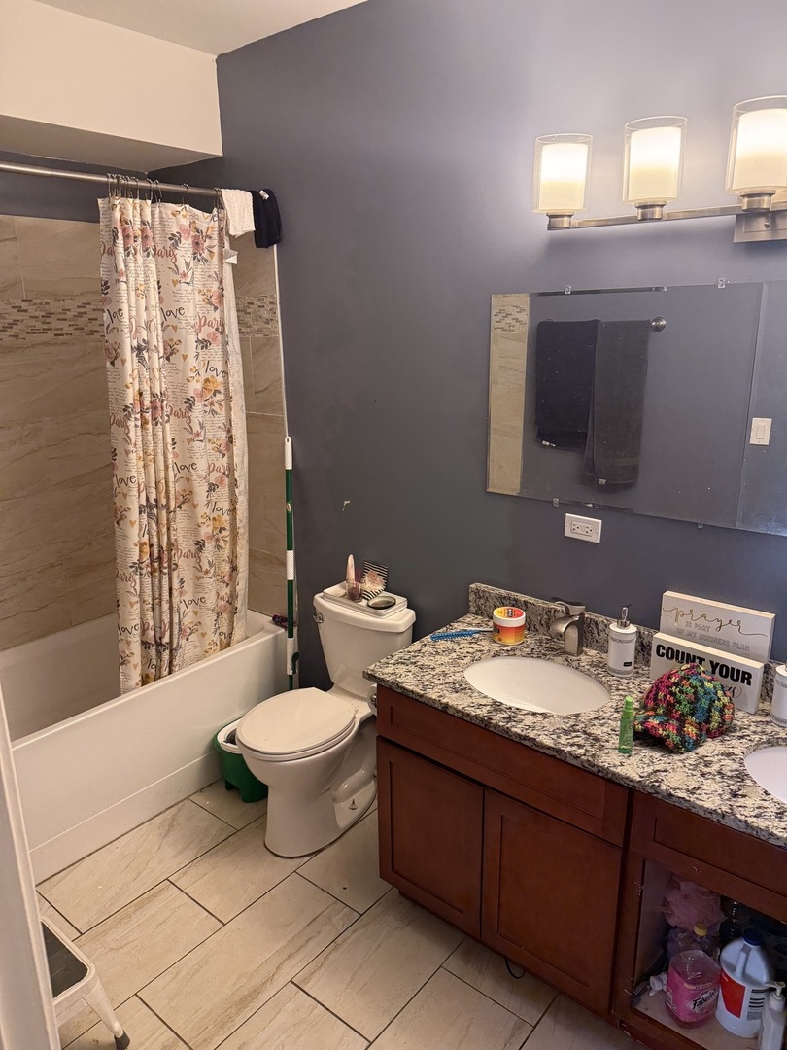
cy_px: 525
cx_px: 394
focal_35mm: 24
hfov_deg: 56.8
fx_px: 728
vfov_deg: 71.6
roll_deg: +1.0
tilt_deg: -15.0
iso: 320
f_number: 1.78
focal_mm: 6.76
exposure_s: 1/120
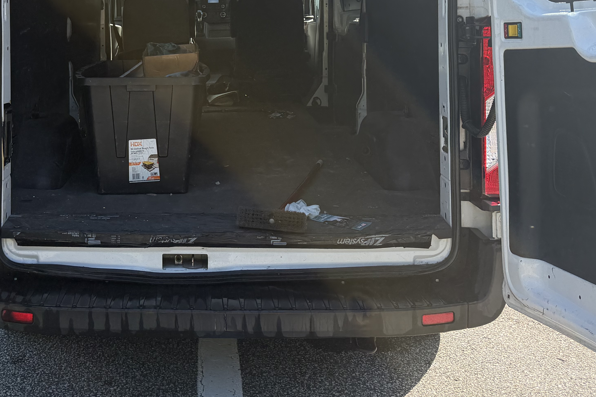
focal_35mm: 49
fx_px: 811
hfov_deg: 39.6
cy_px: 16
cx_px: 171
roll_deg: +1.8
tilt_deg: -0.9
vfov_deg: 26.3
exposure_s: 1/1337
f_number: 1.78
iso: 100
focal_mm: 6.76
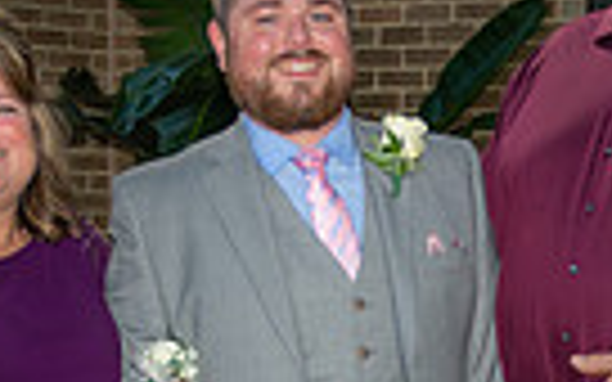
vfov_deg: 7.9
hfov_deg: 12.6
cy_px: 467
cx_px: 482
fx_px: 2752
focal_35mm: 165
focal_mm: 38
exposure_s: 1/250
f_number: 2.8
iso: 64
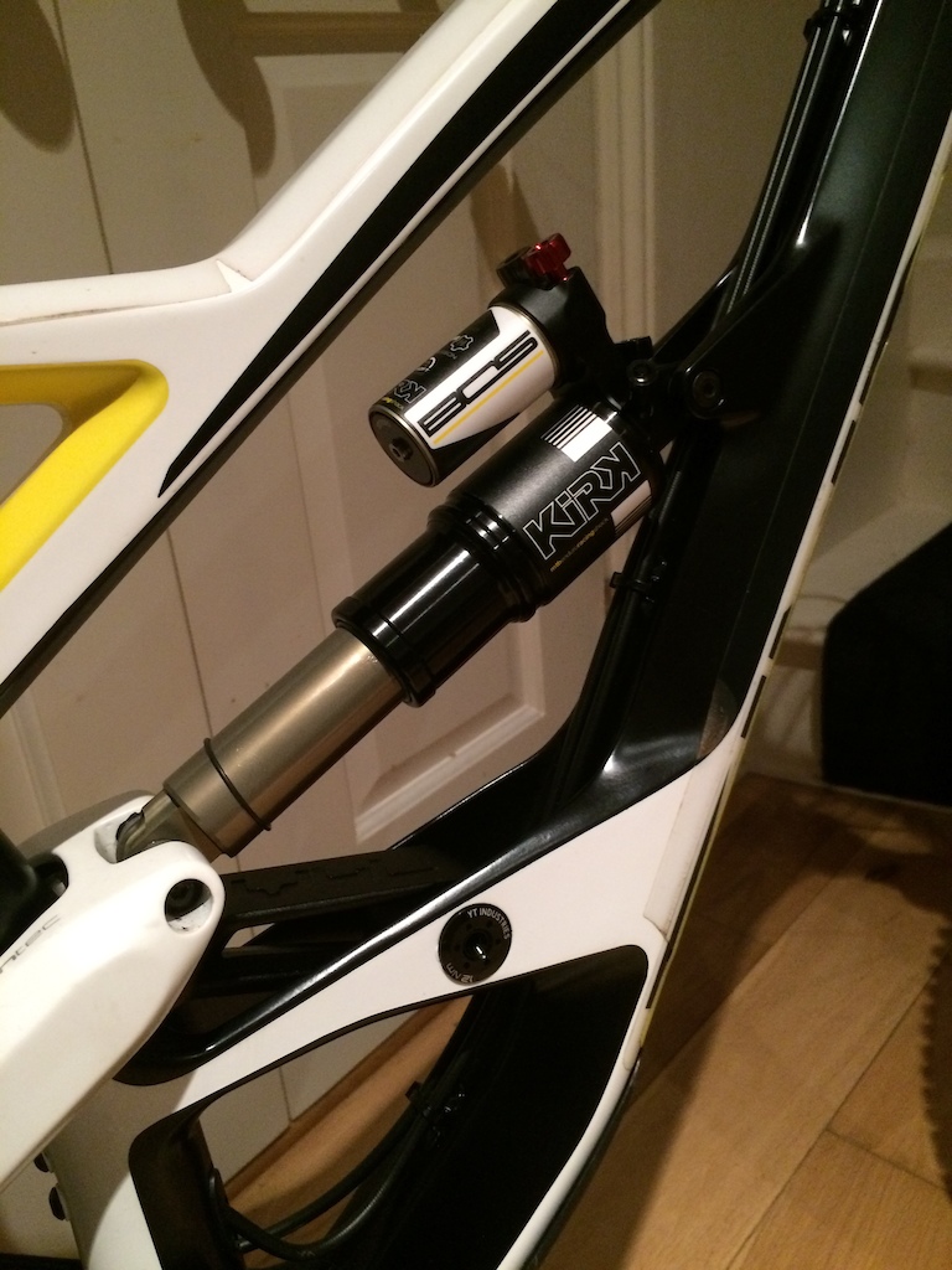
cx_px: 476
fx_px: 1063
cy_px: 635
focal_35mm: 29
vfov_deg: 61.7
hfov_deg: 48.2
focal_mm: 4.15
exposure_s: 1/17
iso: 320
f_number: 2.2
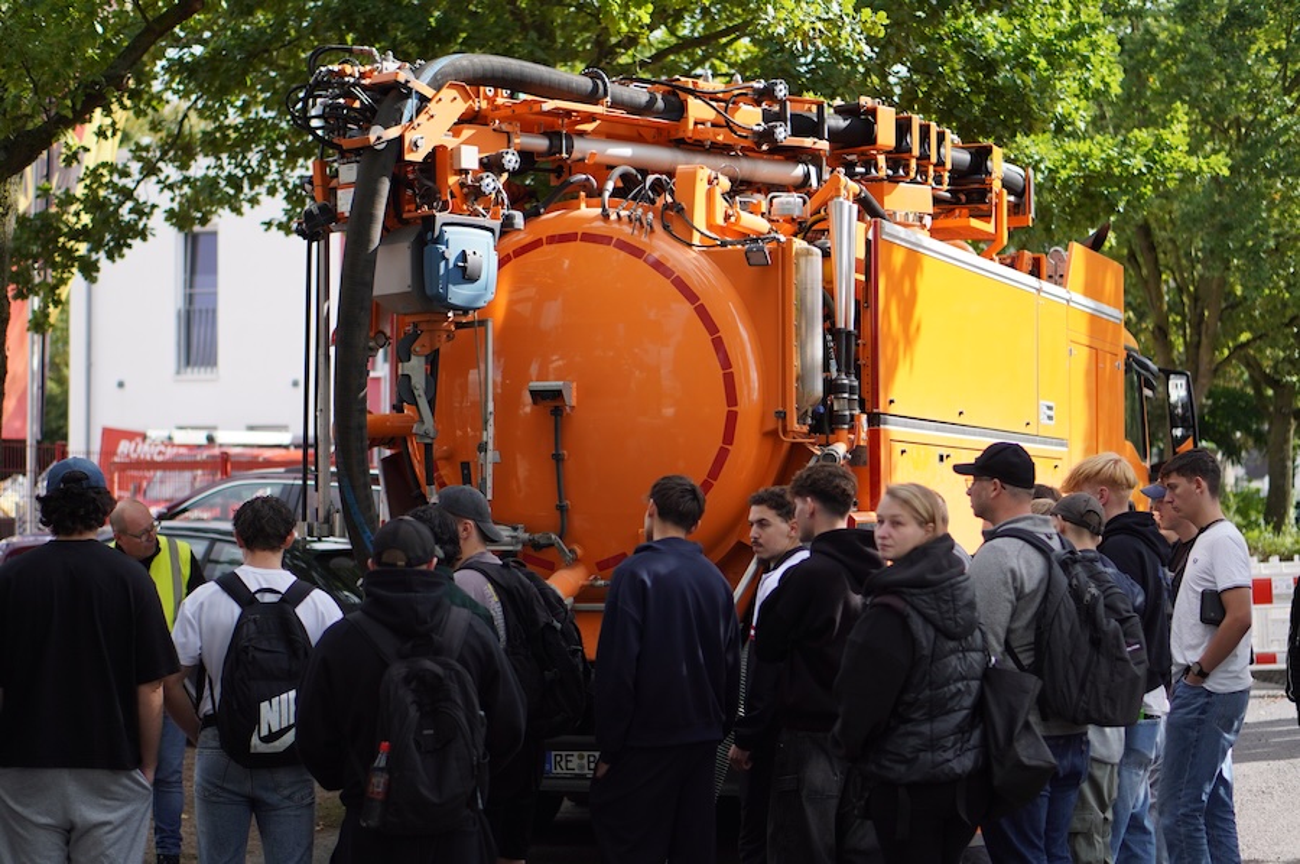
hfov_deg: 27.0
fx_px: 2705
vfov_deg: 18.1
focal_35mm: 75
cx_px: 650
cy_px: 432
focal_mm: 50
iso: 100
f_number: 1.8
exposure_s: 1/1600
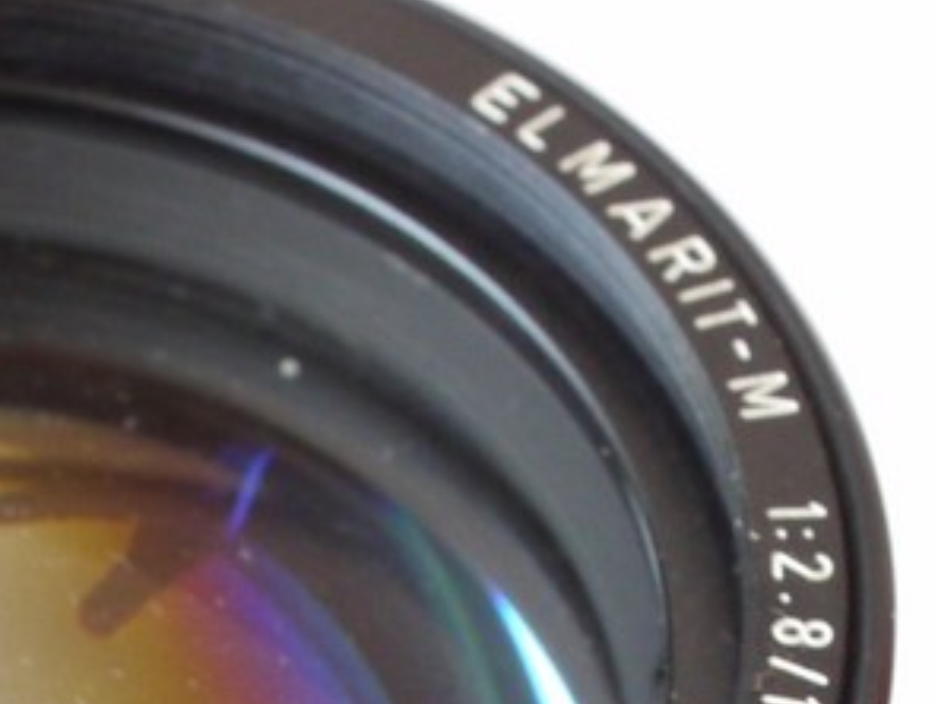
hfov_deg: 8.1
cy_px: 1259
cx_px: -35
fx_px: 6585
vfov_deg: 6.0
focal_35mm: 243
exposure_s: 1/30
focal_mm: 30
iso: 800
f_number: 8
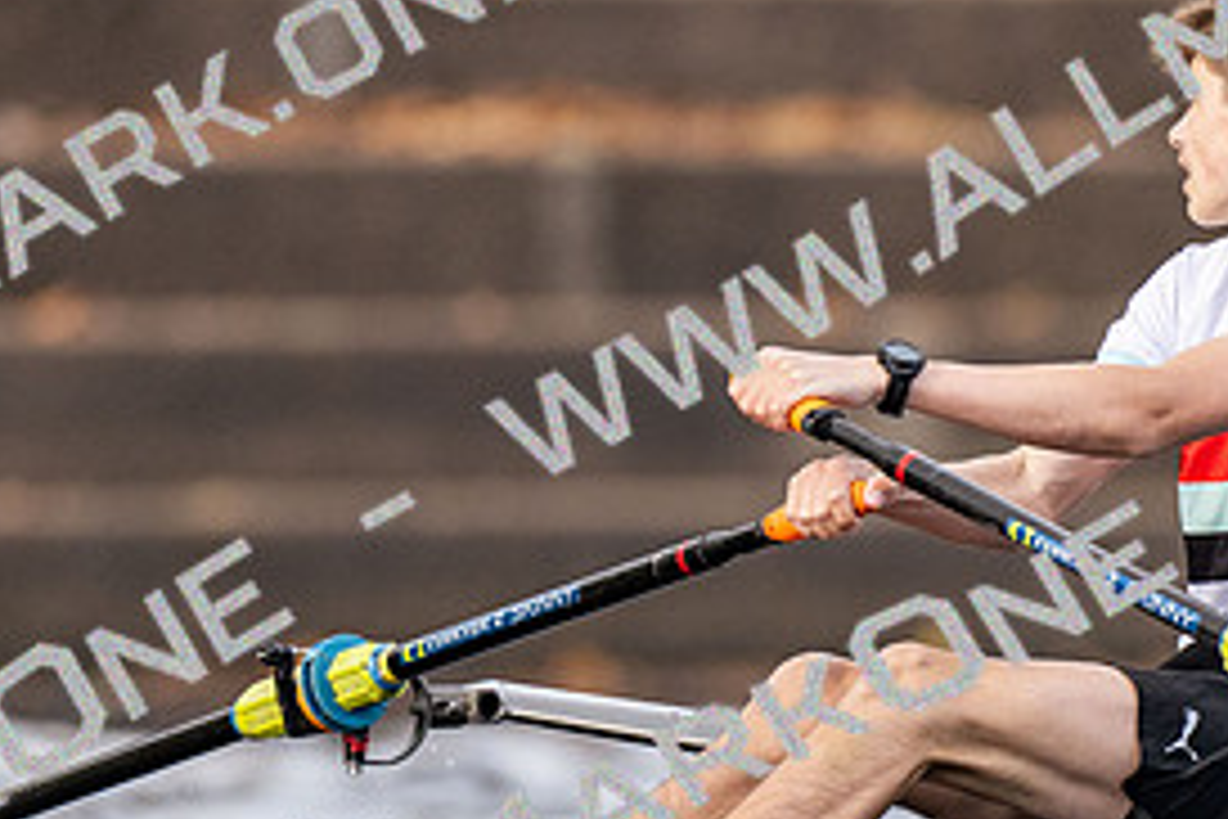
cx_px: 1044
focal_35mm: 1916
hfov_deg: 1.1
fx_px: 65352
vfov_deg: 0.7
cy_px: 488
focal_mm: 600
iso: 640
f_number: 4
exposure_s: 1/2500
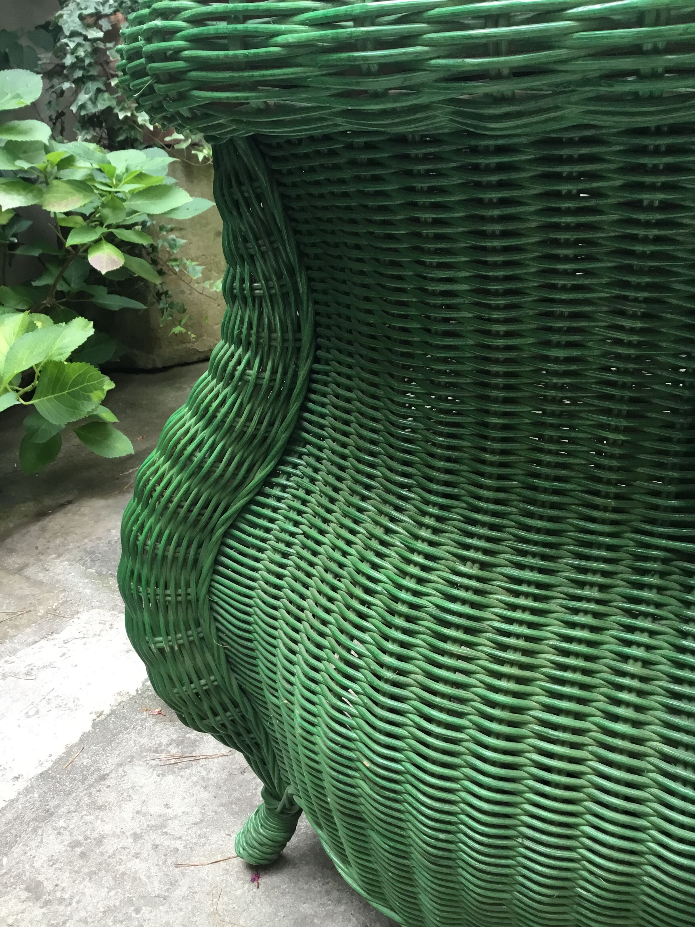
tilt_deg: -21.1
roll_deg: +4.0
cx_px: 348
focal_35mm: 31
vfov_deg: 58.4
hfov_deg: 45.4
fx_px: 830
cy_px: 464
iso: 32
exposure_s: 1/33
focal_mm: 3.3
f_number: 2.4
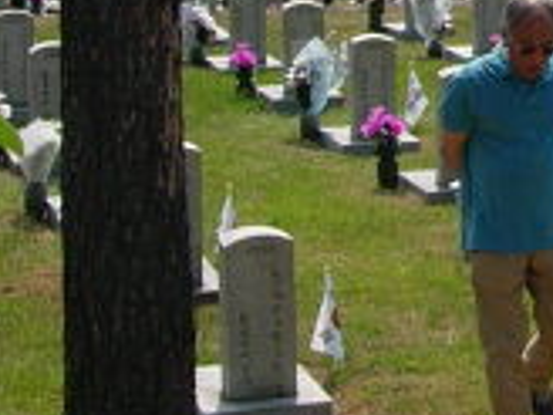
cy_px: -295
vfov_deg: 8.8
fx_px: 2588
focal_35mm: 162
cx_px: 907
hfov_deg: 11.5
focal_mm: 7.8
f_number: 4.8
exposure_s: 1/683
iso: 64
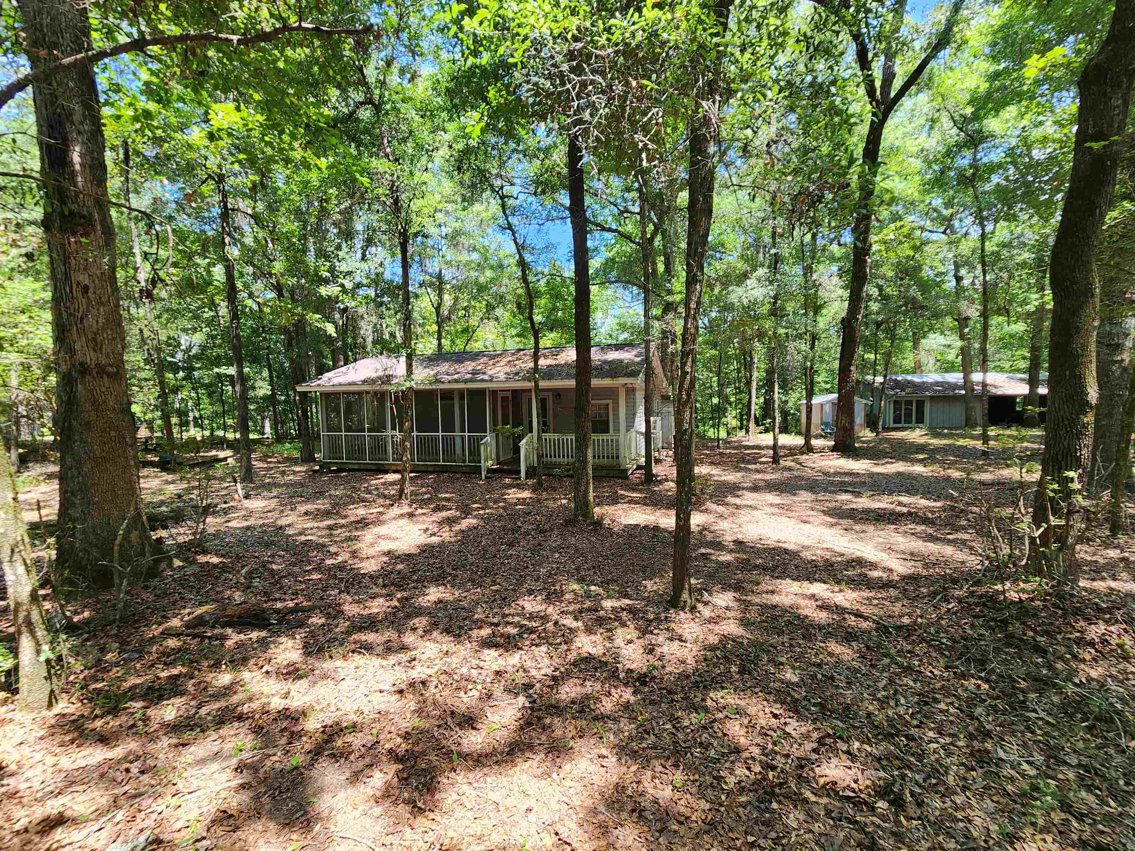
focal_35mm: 13
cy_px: 426
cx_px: 568
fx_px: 426
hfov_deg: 106.2
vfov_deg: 89.9
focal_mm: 2.2
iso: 50
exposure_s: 1/132
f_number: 2.2
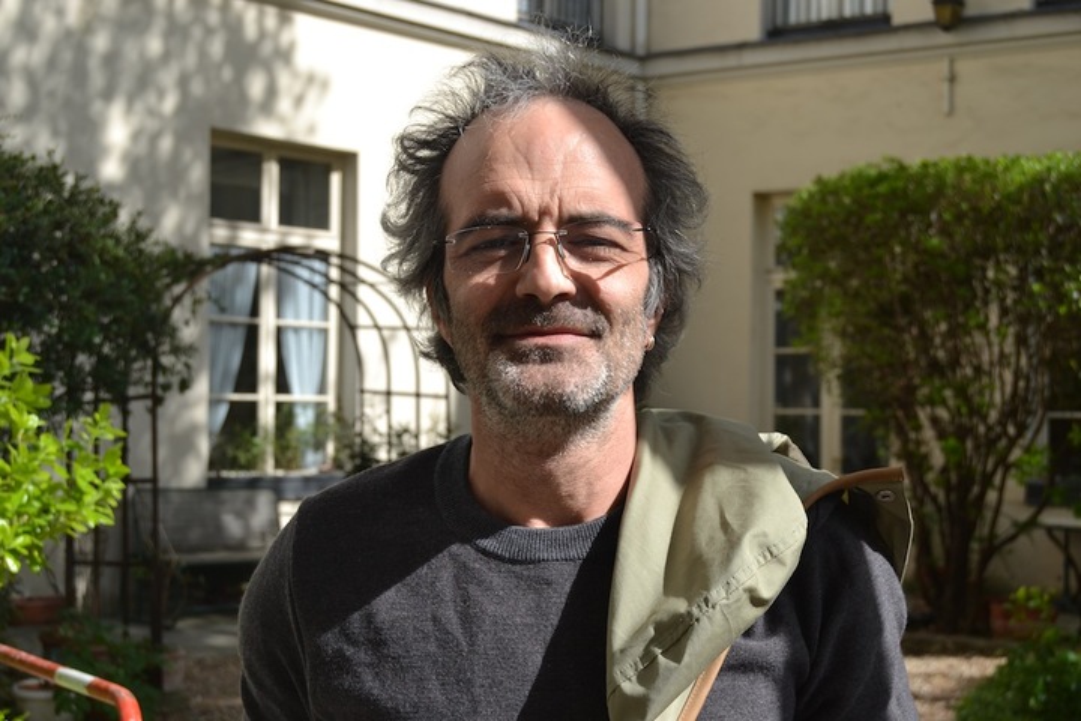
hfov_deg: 35.1
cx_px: 540
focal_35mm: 57
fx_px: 1711
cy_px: 360
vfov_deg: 23.8
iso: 100
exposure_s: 1/250
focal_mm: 38
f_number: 8
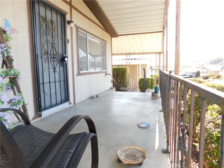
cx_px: 112
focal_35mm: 23
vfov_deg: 58.9
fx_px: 149
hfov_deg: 73.9
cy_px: 84
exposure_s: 1/160
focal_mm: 4
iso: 125
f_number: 3
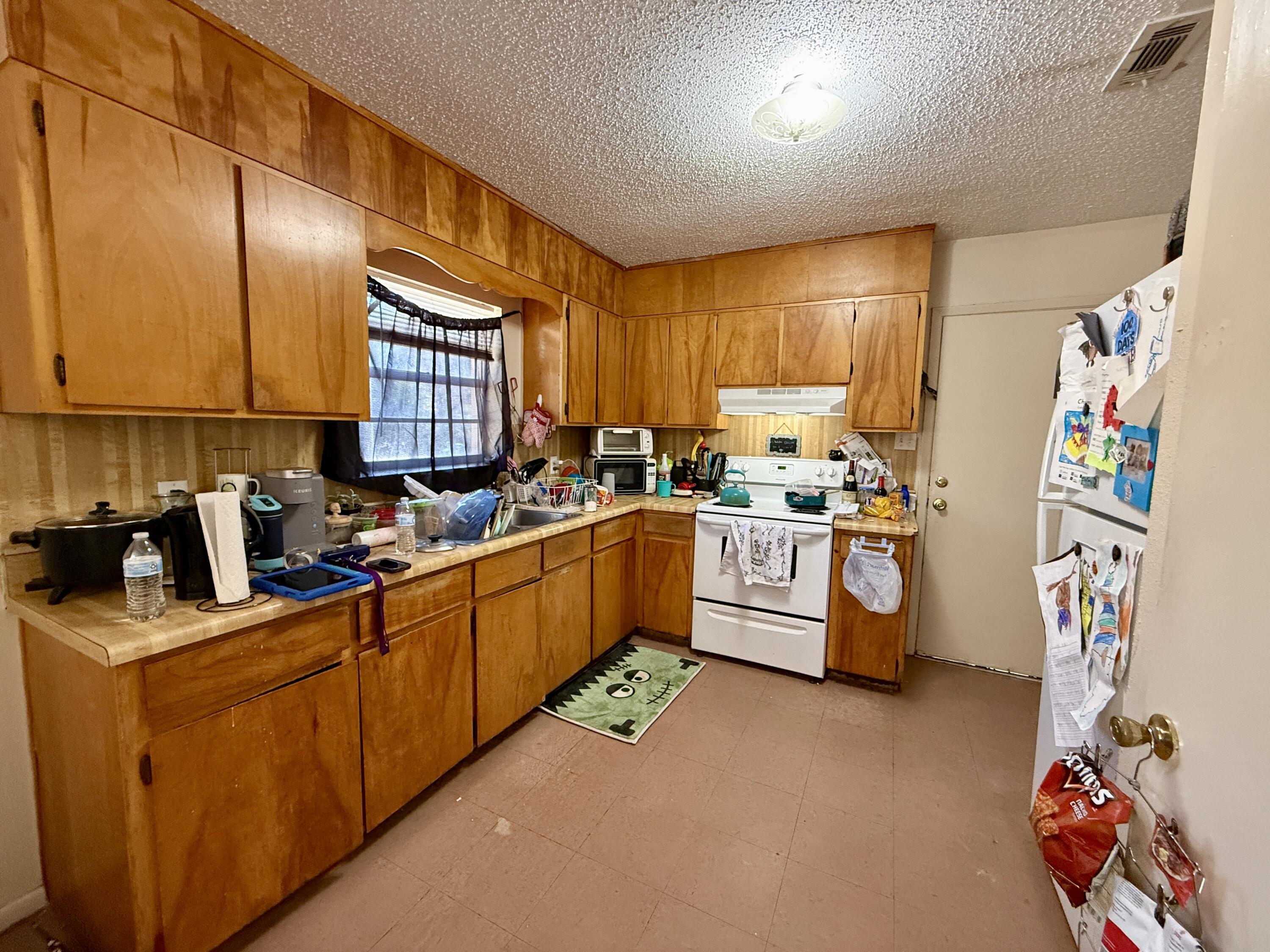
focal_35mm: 14
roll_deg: -1.9
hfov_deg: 102.1
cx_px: 635
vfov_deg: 85.7
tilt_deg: -4.9
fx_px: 514
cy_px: 476
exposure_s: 1/60
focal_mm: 2.22
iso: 500
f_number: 2.2
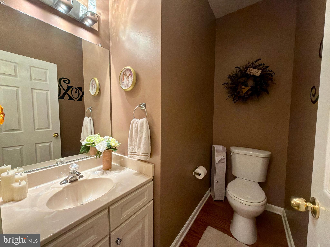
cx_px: 165
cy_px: 124
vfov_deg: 85.7
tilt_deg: -4.3
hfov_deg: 102.1
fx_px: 133
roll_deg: +0.4
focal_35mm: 14
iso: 500
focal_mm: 2.22
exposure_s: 1/60
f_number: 2.2
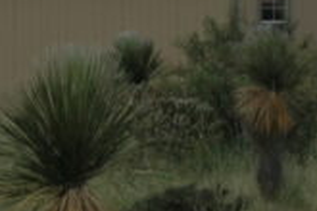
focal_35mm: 559
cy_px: -114
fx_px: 4922
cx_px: 88
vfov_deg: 2.5
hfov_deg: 3.7
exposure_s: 1/2000
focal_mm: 60
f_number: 5.3
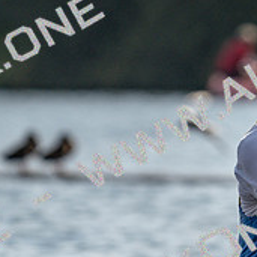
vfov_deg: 1.9
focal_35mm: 909
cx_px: 262
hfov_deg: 1.9
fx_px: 7635
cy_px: 192
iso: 200
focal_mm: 315
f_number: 6.3
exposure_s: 1/1600
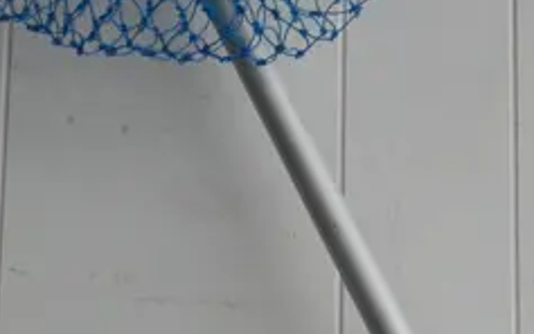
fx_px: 2270
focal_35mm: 156
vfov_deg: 8.2
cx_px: 261
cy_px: -222
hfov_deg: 13.4
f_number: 4
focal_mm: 17
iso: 200
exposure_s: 1/200
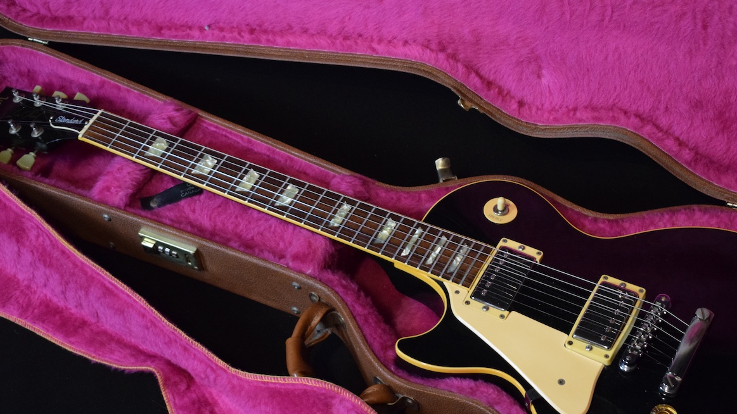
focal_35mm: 77
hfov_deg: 27.5
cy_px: 212
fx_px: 1505
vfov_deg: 15.7
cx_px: 435
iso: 2800
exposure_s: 1/60
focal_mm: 38
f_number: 4.8
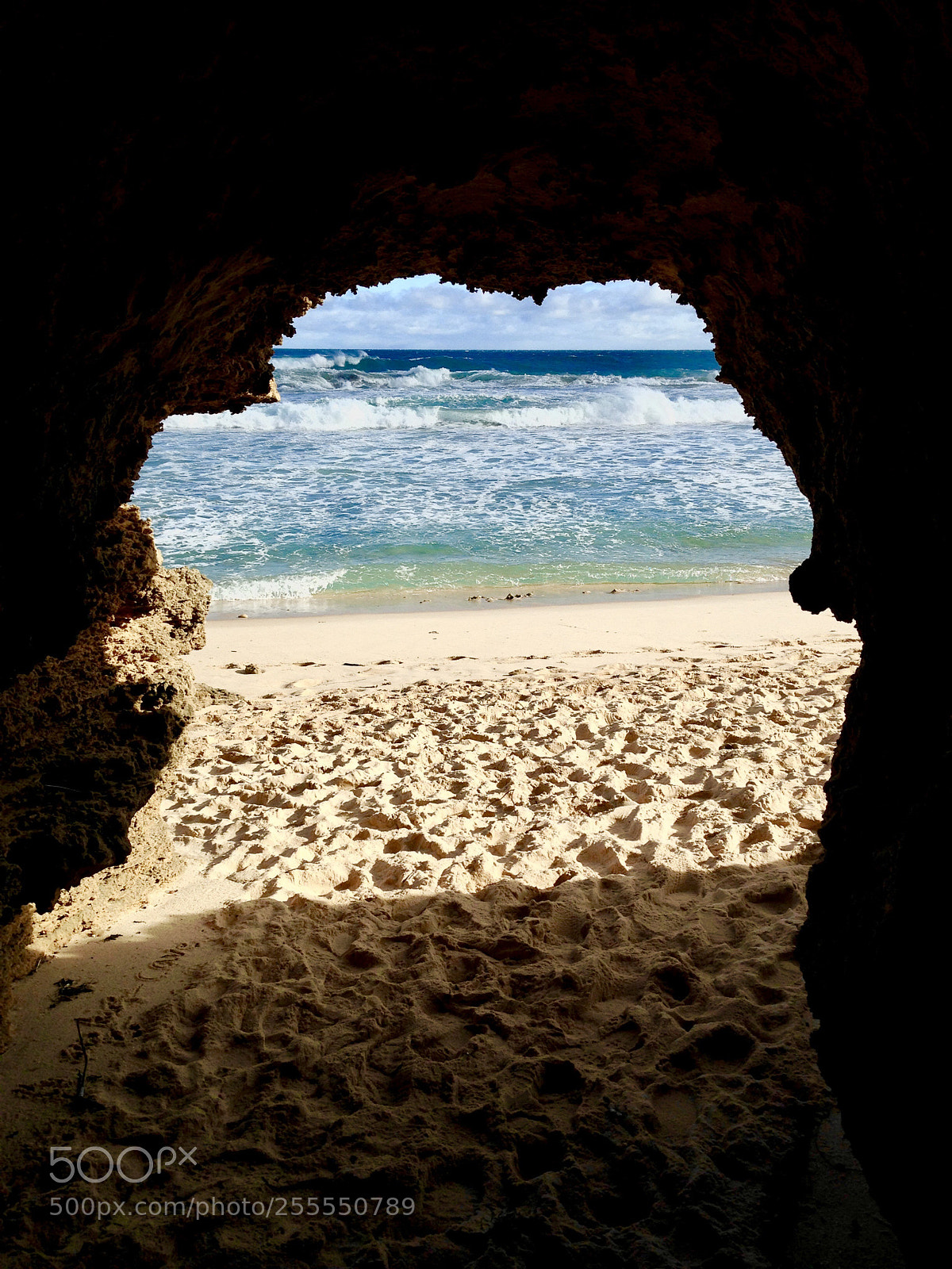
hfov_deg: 42.9
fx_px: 1210
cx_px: 476
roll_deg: -0.8
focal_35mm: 33
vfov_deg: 55.4
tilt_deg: -14.7
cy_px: 634
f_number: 2.4
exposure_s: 1/1466
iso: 50
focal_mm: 4.12
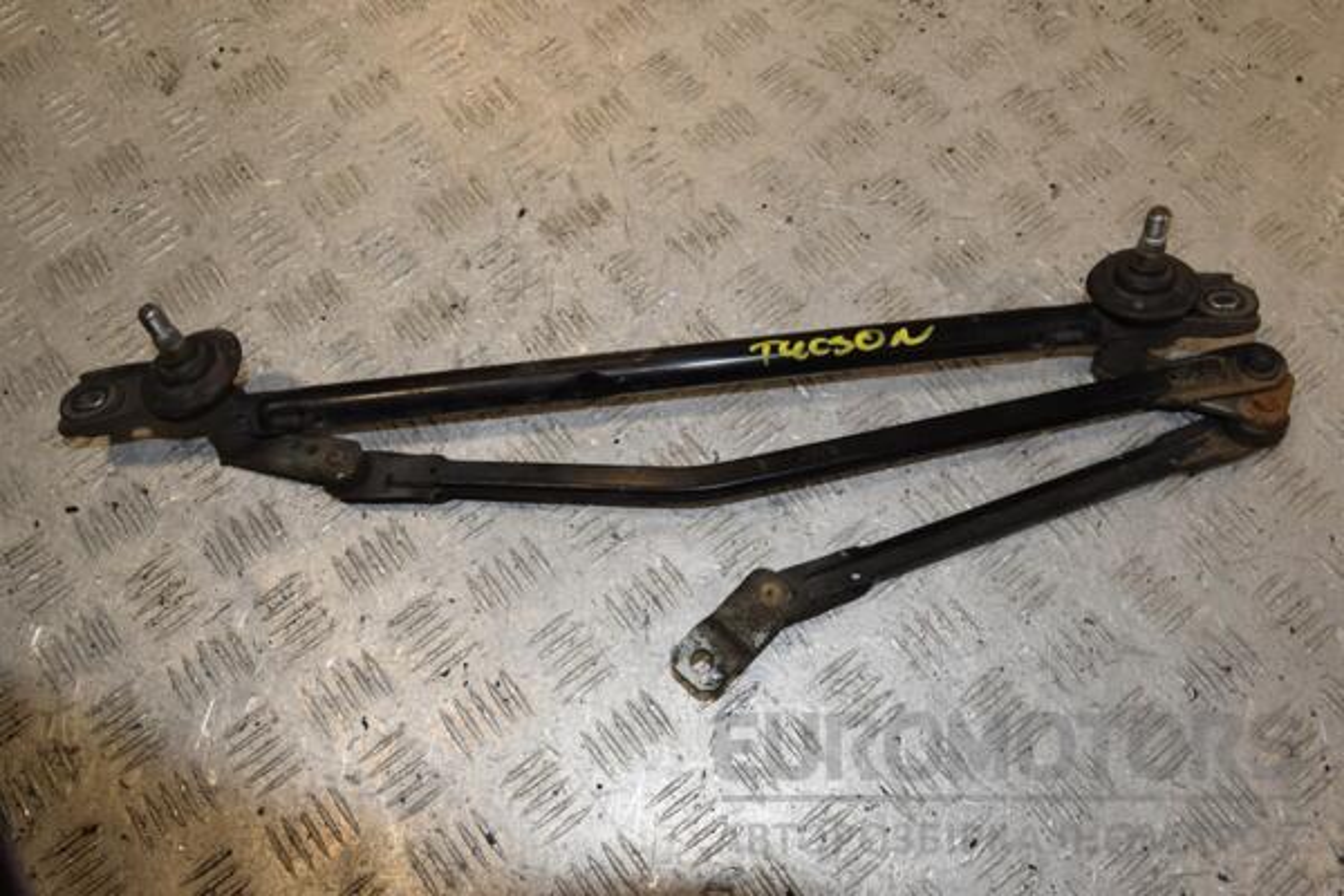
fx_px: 1232
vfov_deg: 40.0
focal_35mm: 33
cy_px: 448
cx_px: 672
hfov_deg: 57.2
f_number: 14
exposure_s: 1/200
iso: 800
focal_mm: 22
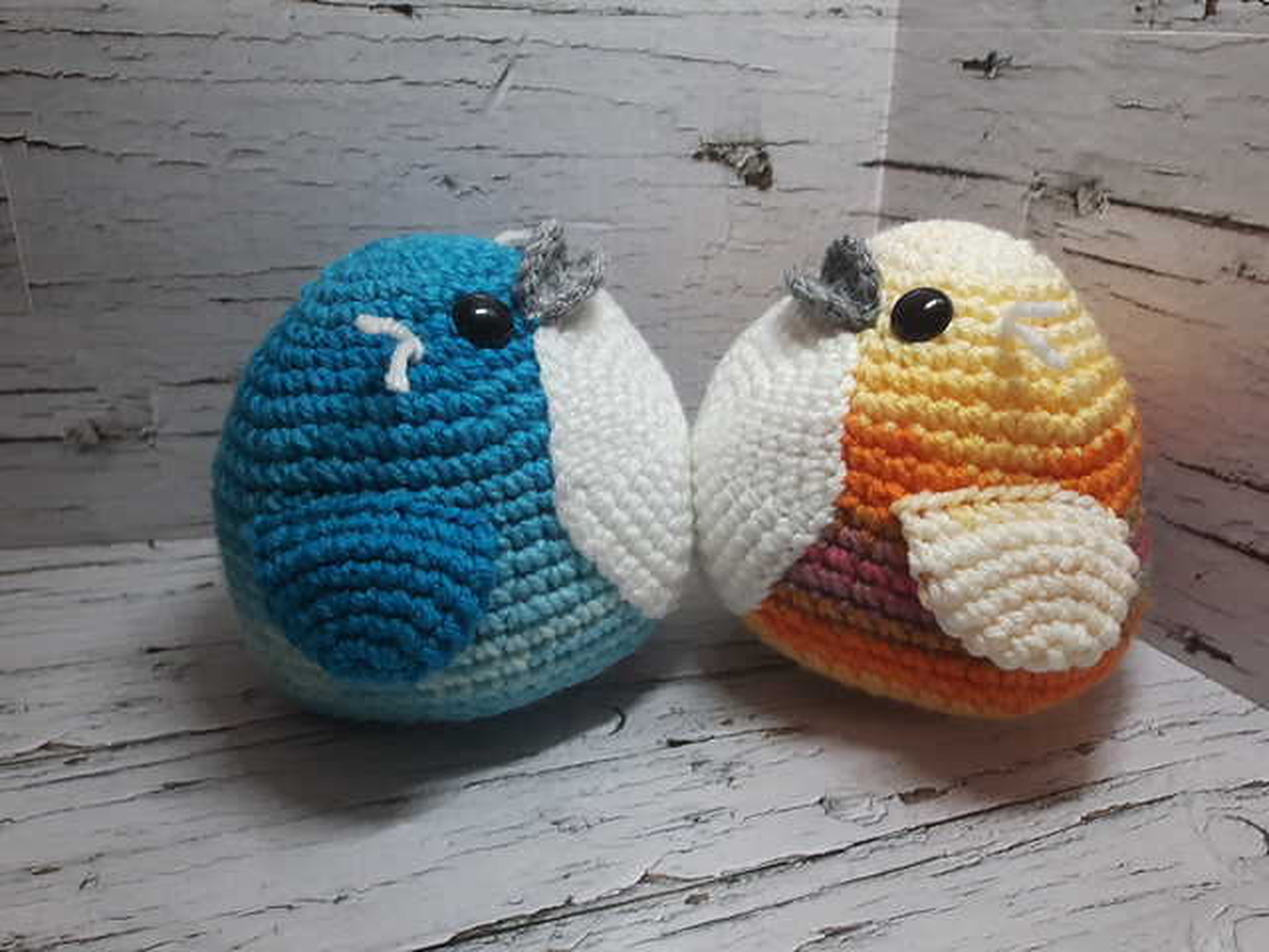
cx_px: 634
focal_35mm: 31
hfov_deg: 58.4
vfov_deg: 45.4
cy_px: 476
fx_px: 1136
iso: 64
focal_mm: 3.7
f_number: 1.9
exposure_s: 1/33
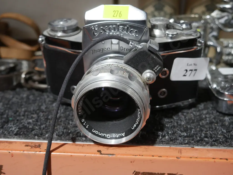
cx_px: 116
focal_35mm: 42
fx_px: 283
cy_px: 88
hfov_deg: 44.8
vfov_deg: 34.3
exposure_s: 1/60
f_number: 4.6
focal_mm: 21
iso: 800
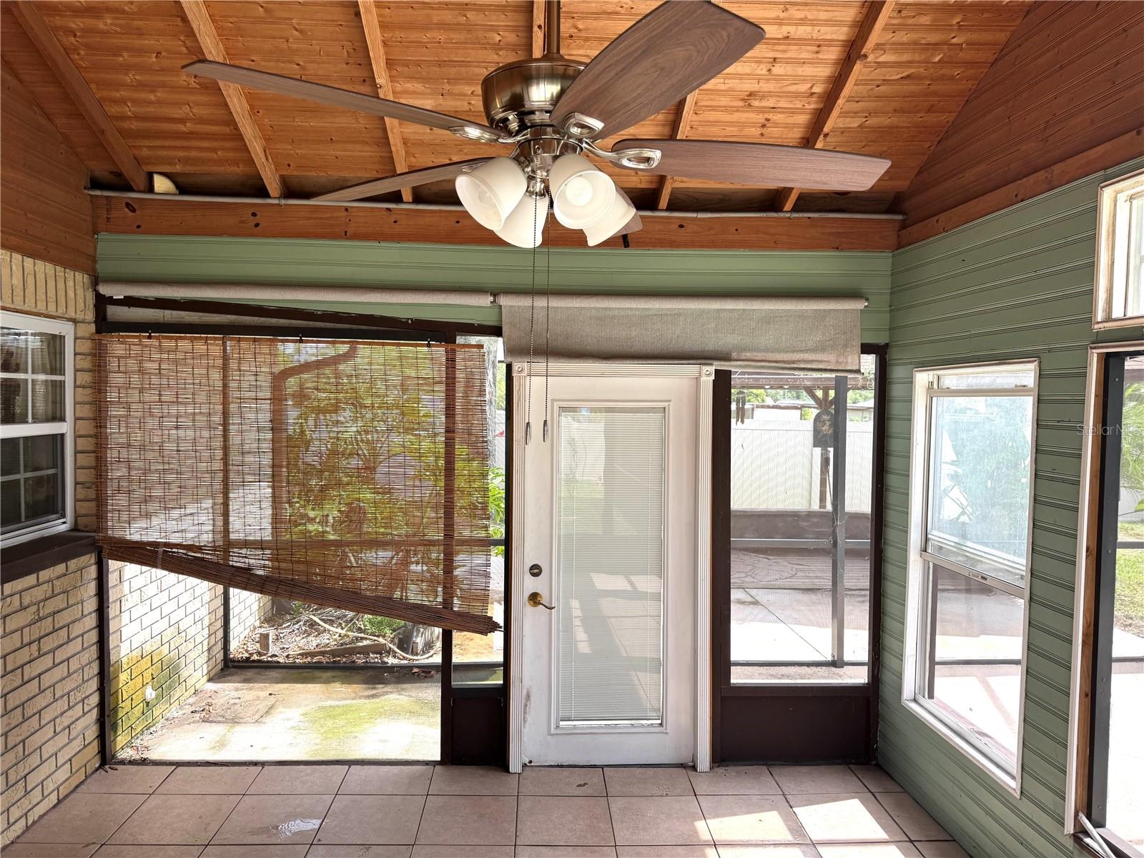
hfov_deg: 71.6
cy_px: 429
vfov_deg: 56.8
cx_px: 572
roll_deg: -1.4
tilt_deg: -2.6
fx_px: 793
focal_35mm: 24
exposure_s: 1/470
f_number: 1.78
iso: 80
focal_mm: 6.76
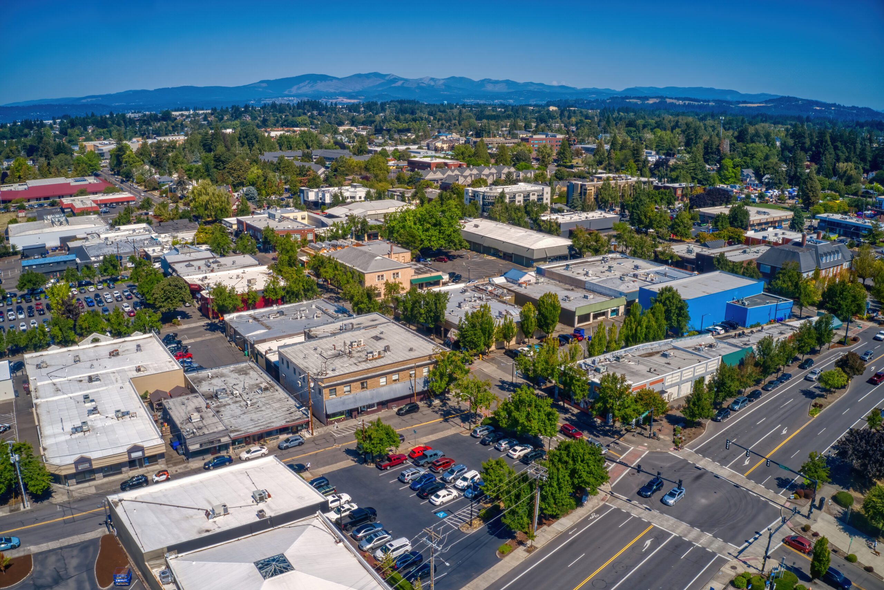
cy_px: 295
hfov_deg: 65.5
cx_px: 442
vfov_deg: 46.4
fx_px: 688
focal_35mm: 28
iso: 100
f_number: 11
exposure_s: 1/160
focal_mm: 10.3
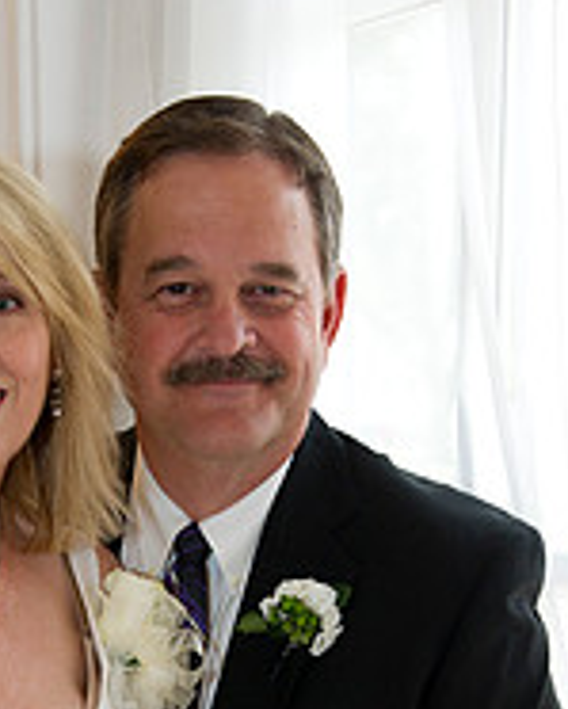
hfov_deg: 17.8
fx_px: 1806
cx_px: 132
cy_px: 717
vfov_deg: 21.4
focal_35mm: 86
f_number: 4
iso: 1250
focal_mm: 38
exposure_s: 1/100
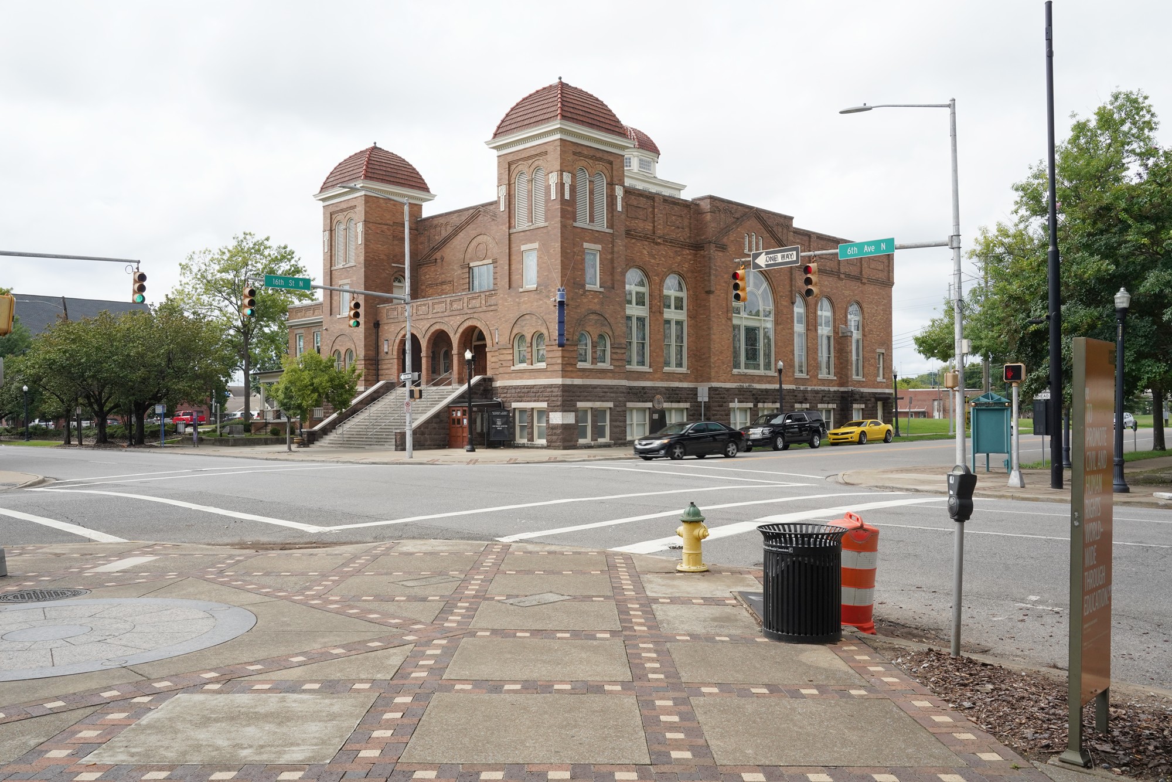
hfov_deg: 61.9
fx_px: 977
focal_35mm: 30
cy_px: 391
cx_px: 586
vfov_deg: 43.6
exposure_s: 1/100
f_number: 18
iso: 800
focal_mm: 30
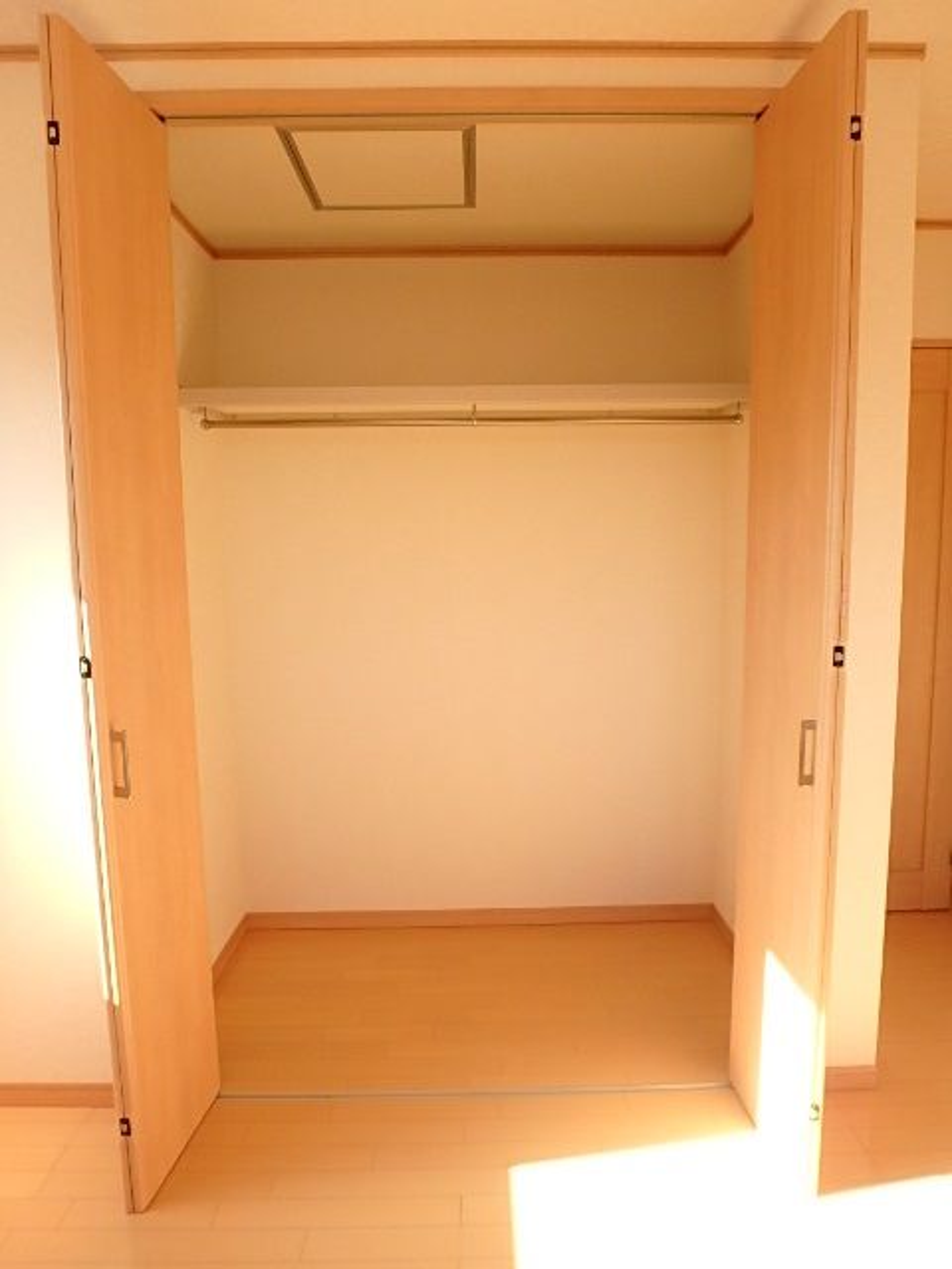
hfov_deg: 63.4
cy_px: 634
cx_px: 476
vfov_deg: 79.0
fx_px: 770
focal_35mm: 21
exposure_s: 1/80
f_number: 3.5
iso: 125
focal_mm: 3.7
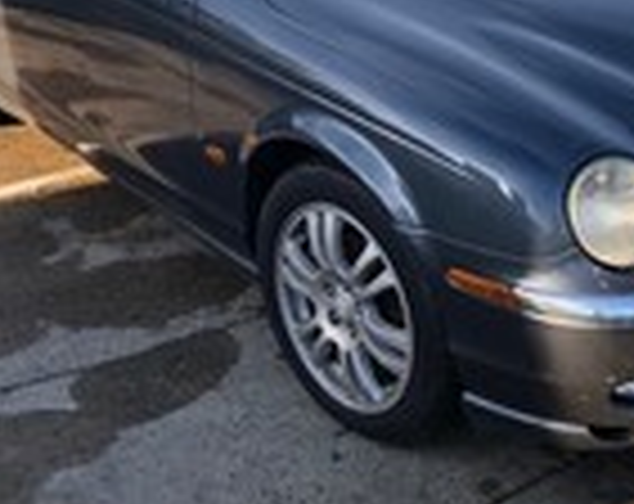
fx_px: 1272
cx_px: 481
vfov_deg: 22.2
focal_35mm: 68
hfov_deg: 27.6
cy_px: 126
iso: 20
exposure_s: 1/387
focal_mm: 4
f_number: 1.8
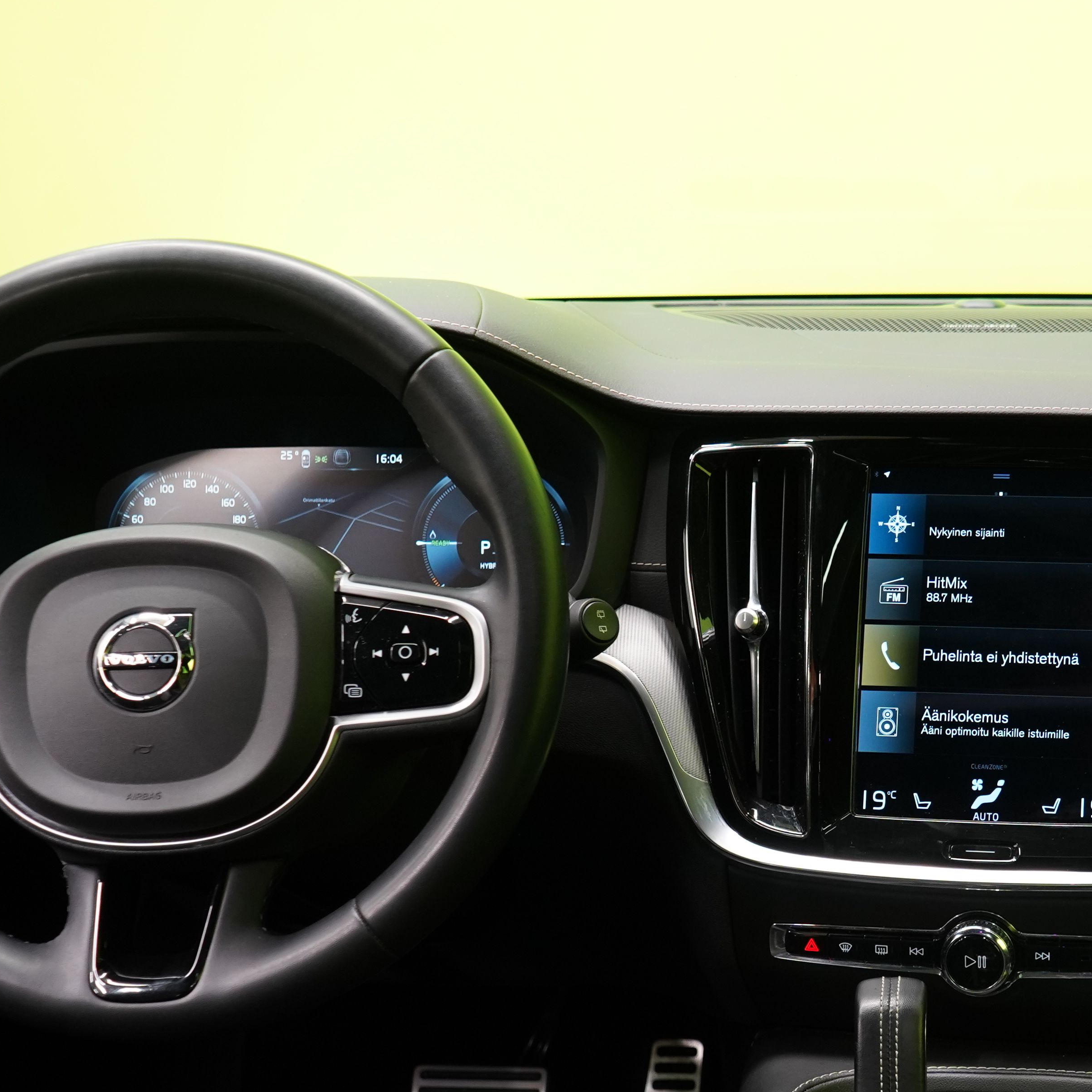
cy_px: 745
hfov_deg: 28.0
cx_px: 972
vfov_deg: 28.8
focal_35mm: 59
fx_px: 2106
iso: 1250
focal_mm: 28
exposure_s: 1/25
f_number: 5
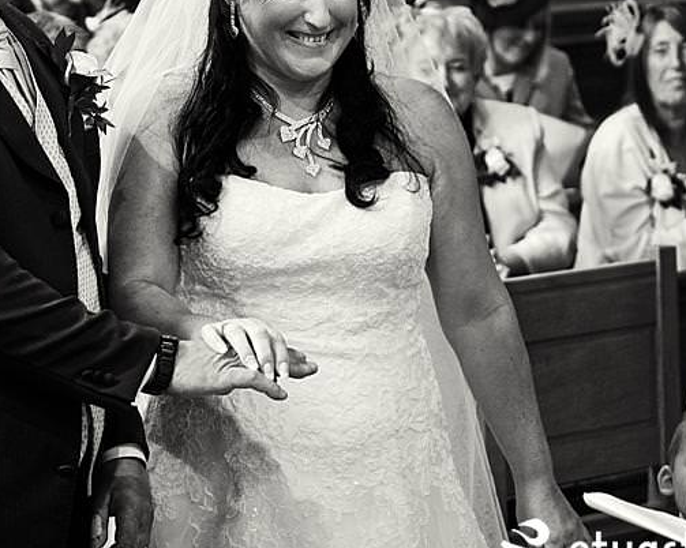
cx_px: 164
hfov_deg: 13.7
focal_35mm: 140
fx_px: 2841
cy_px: 165
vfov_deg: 11.0
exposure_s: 1/80
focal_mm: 50
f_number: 2.8
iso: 2000
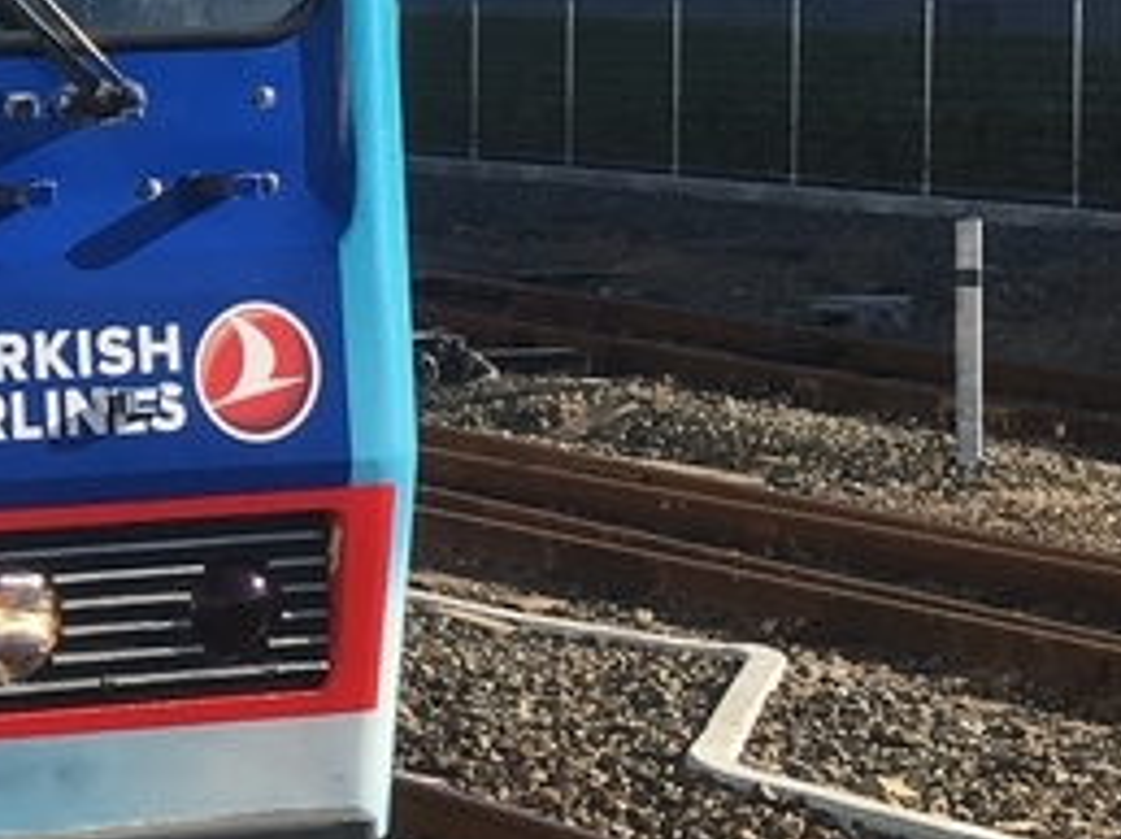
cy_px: 348
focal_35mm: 135
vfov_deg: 11.0
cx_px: -908
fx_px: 4368
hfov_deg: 13.2
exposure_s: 1/1026
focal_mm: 4.15
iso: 25
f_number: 2.2
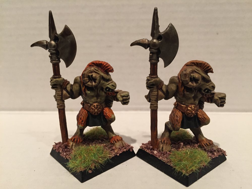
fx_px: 211
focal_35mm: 29
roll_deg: +0.1
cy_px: 94
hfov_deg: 61.7
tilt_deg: -14.8
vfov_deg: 48.2
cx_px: 126
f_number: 2.2
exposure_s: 1/33
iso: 200
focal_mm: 4.15
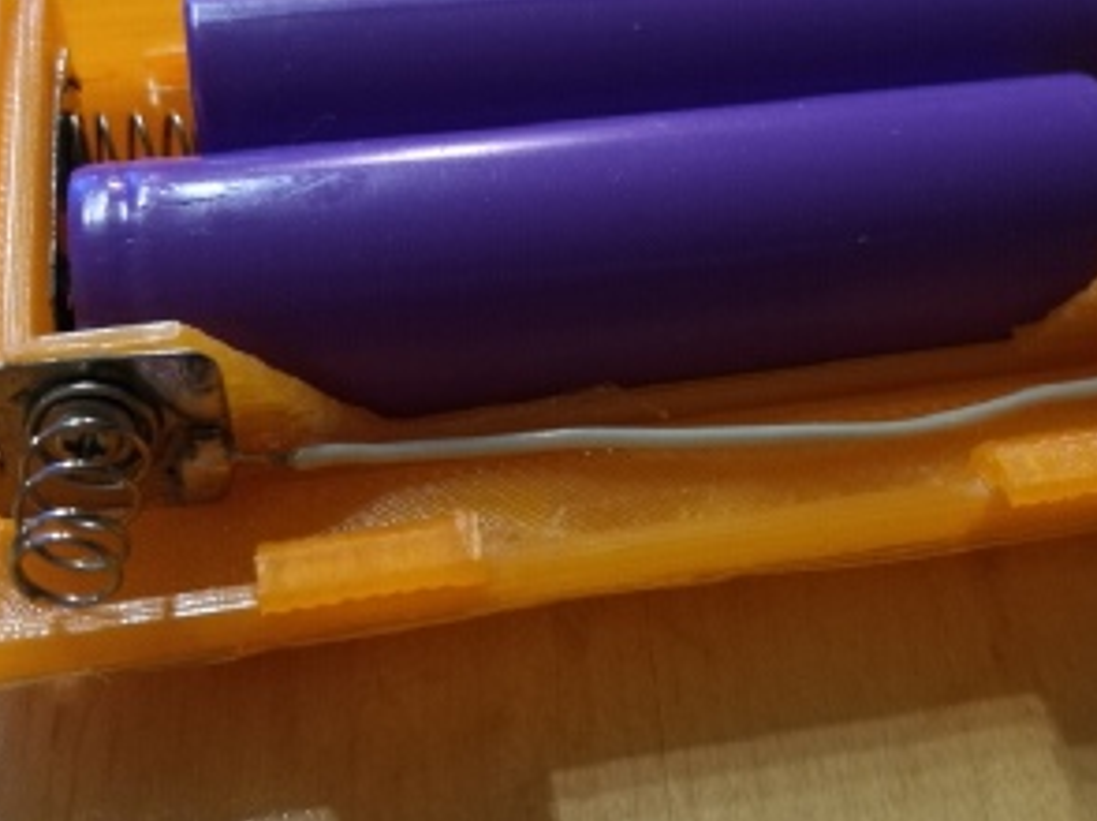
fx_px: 1552
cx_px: 614
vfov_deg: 29.6
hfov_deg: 38.9
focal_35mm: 49
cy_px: 377
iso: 800
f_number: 2.2
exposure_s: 1/16.7
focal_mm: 4.5
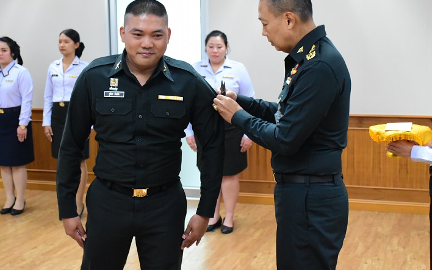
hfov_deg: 35.1
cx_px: 210
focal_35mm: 58
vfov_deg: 22.4
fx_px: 683
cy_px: 111
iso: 5000
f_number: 4.5
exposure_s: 1/125
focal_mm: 32
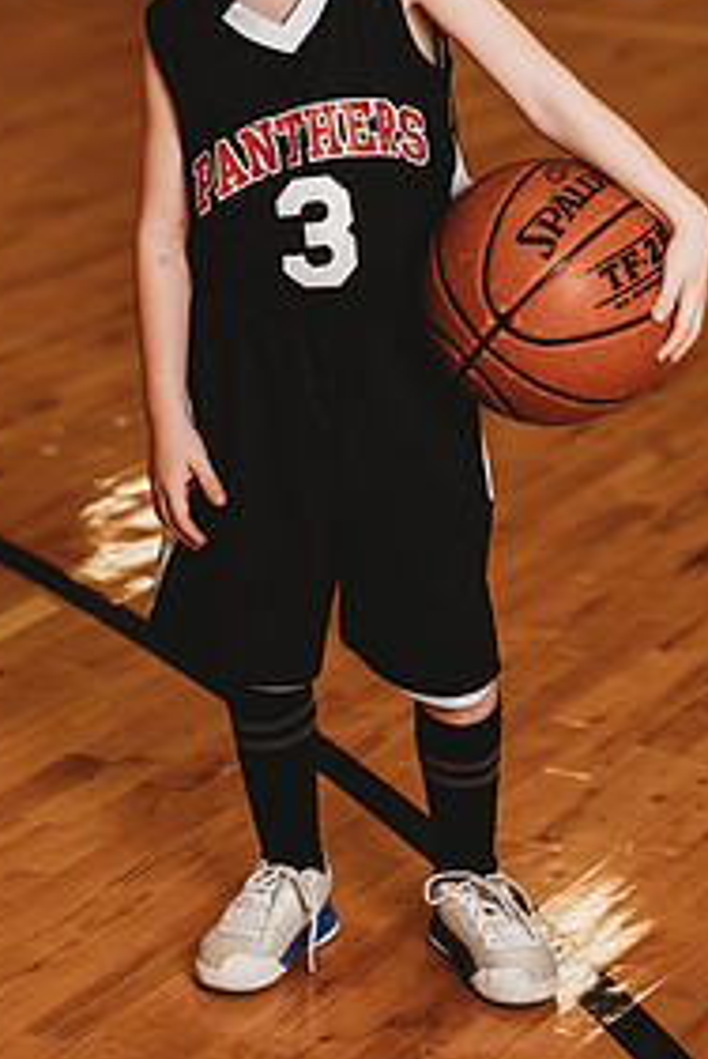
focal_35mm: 136
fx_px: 4002
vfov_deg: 15.0
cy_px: 222
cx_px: 388
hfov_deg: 10.1
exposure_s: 1/160
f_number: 2.5
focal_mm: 85
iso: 100
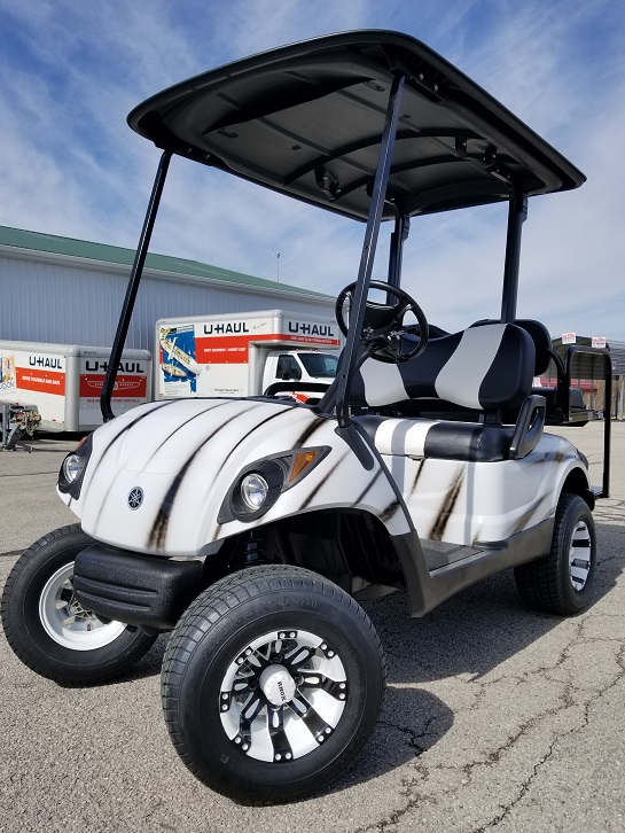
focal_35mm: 26
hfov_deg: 53.1
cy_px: 416
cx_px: 312
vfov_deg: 67.3
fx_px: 626
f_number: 1.7
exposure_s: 1/4219
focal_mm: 4.25
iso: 50
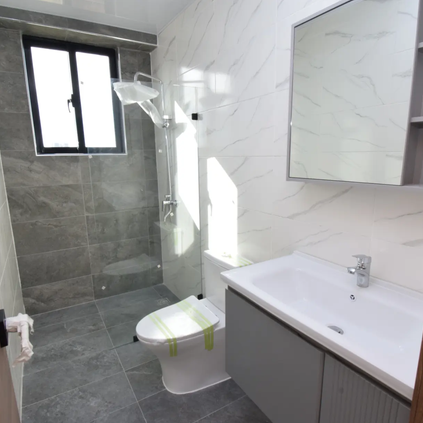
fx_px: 277
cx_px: 212
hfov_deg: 74.8
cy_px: 220
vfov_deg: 74.8
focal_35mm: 20
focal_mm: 10
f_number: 14
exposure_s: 1/100
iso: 800
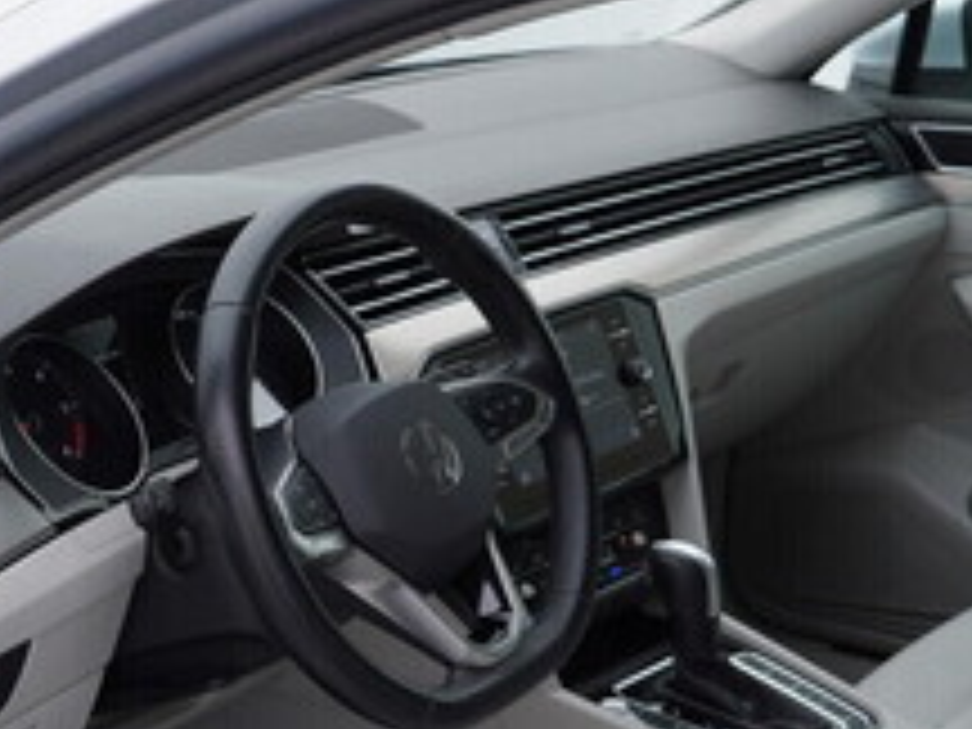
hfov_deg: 22.0
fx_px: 2471
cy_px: 673
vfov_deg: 16.5
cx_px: 238
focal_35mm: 88
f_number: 3.5
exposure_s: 1/60
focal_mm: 24
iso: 125
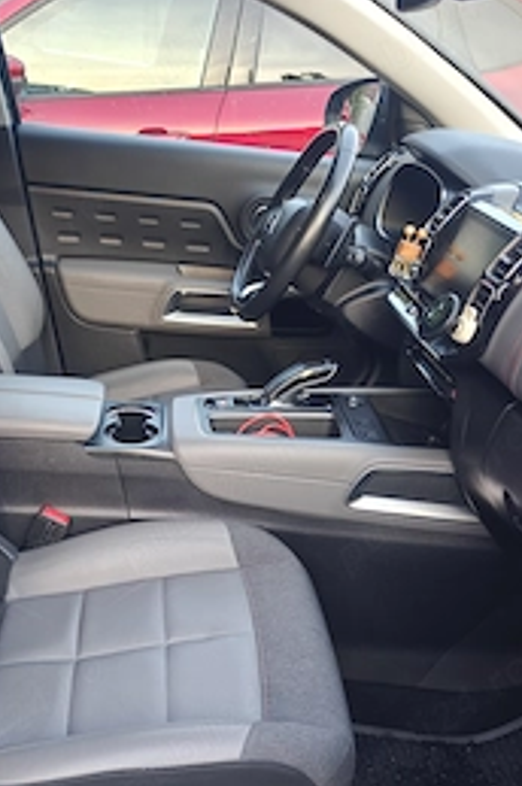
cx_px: 112
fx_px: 807
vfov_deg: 50.6
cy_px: 546
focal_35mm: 37
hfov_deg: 34.8
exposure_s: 1/100
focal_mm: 6.06
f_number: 1.6
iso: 1000
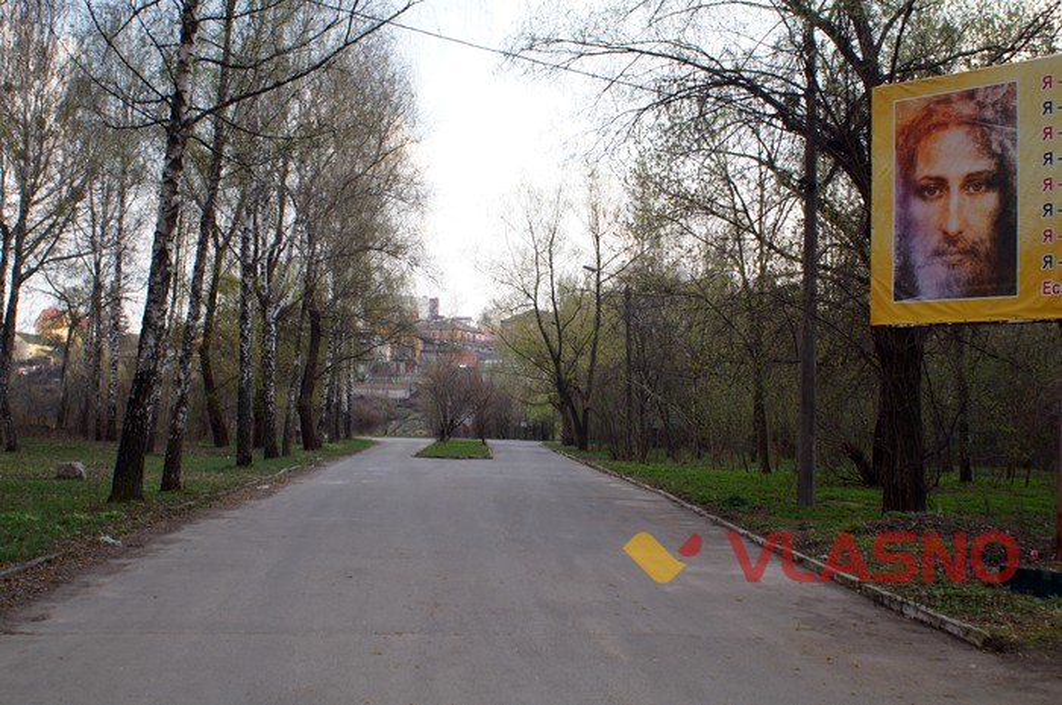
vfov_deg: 34.1
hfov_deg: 49.6
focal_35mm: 39
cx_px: 531
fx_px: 1149
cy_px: 352
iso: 100
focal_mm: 26
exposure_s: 1/50
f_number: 9
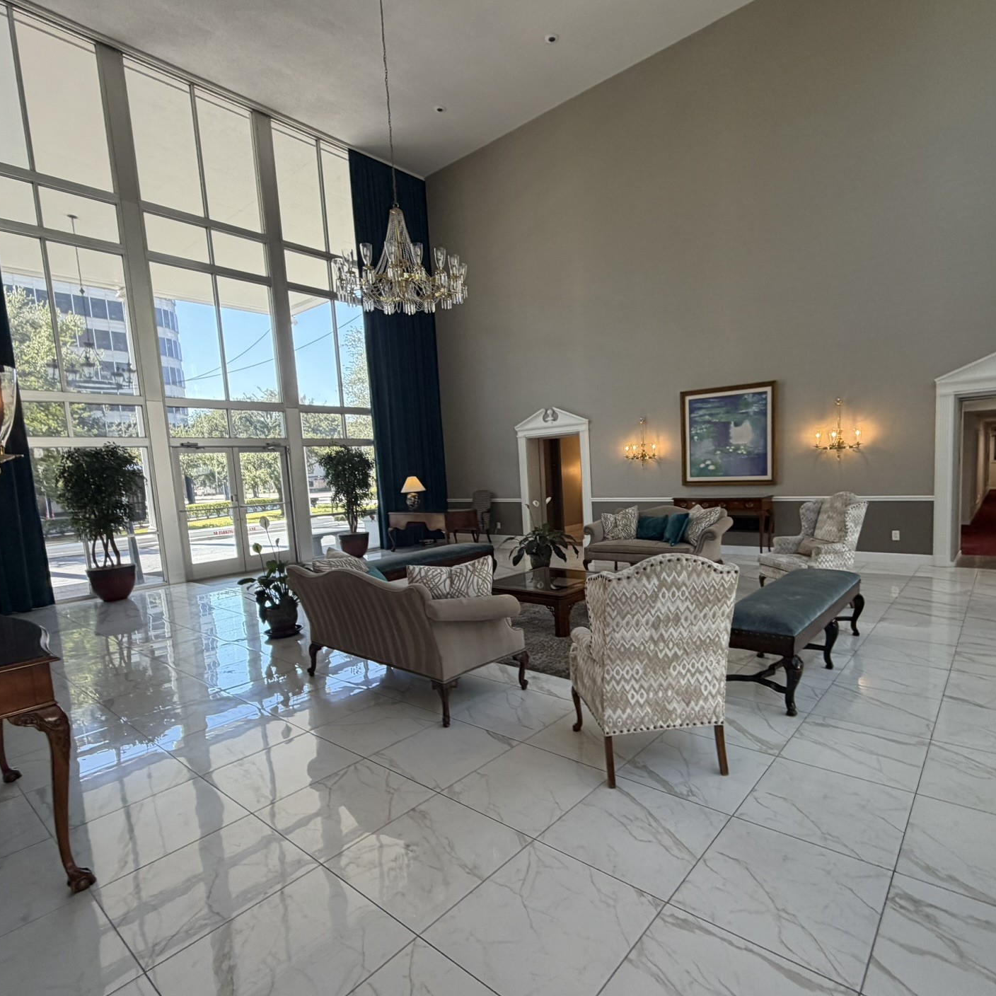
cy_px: 532
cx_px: 555
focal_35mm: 18
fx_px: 586
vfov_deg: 80.6
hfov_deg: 80.4
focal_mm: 2.22
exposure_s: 1/121
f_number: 2.2
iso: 125
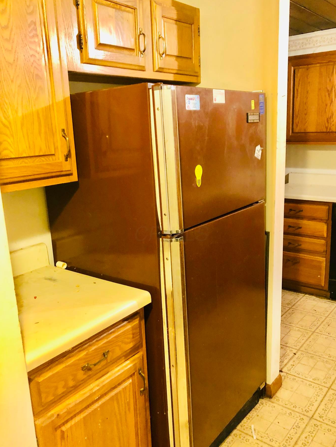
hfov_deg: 45.4
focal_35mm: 31
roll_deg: +2.8
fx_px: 401
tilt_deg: -15.5
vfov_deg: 58.3
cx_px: 172
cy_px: 234
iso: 100
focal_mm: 3.99
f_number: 1.8
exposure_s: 1/5
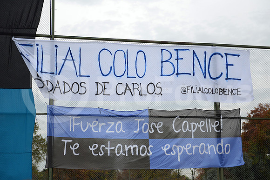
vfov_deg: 19.5
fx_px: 525
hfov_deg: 28.8
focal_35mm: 70
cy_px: 90
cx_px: 135
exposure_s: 1/3200
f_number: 2.8
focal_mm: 70
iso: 400
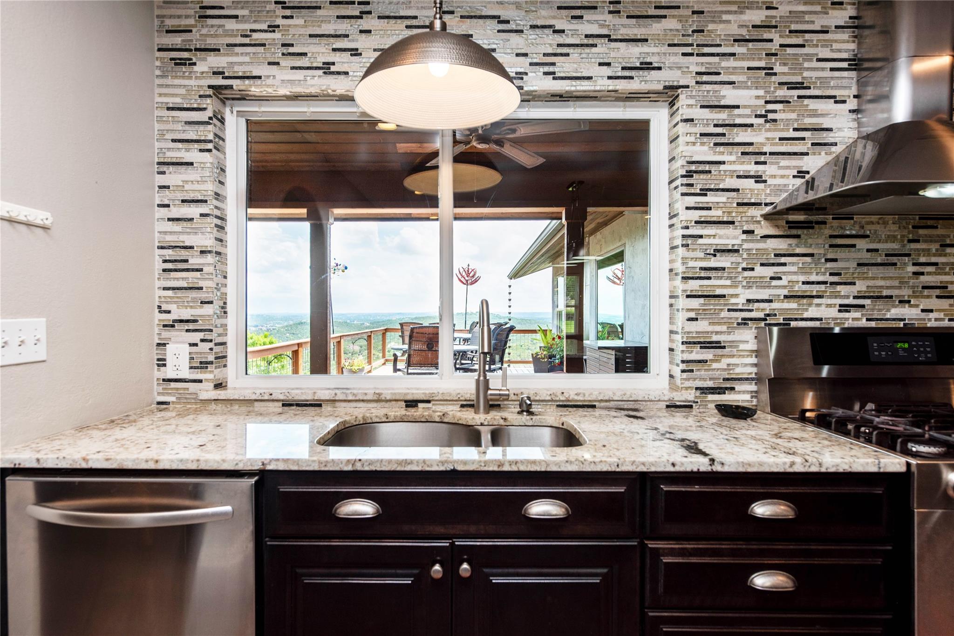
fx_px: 504
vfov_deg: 64.6
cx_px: 477
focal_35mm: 19
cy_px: 318
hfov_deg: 86.9
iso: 200
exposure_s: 1/125
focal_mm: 19
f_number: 5.6
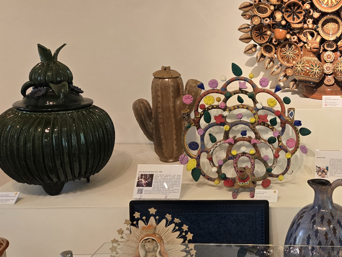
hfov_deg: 37.2
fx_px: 464
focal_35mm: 47
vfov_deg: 30.8
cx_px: 323
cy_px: 103
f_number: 1.8
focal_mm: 5.4
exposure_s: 1/120
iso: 200
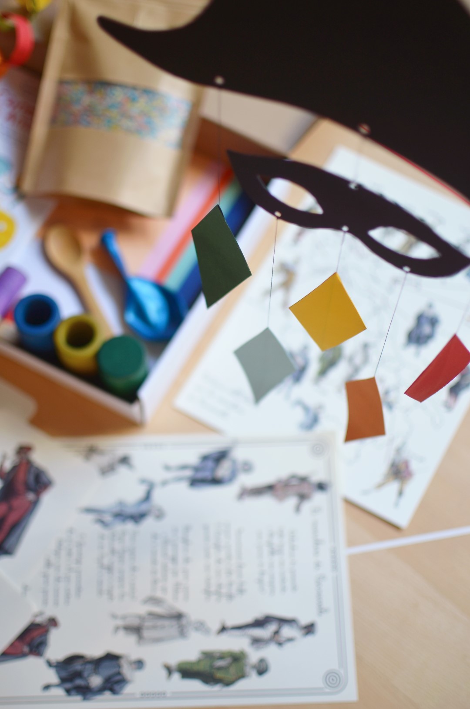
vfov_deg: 37.9
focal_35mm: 52
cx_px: 235
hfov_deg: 25.6
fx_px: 1033
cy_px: 354
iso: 220
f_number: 1.8
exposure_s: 1/100
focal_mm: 35
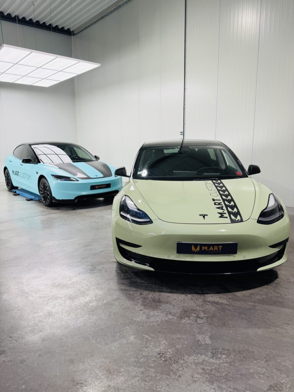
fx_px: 272
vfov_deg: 71.6
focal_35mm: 24
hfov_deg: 56.8
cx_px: 147
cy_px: 196
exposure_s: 1/100
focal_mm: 6.76
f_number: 1.78
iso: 64
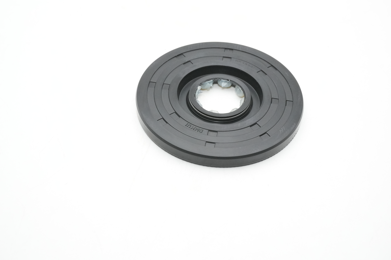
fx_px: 554
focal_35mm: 51
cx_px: 196
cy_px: 130
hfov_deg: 38.9
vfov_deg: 26.5
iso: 3200
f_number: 11
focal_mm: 34
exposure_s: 1/160
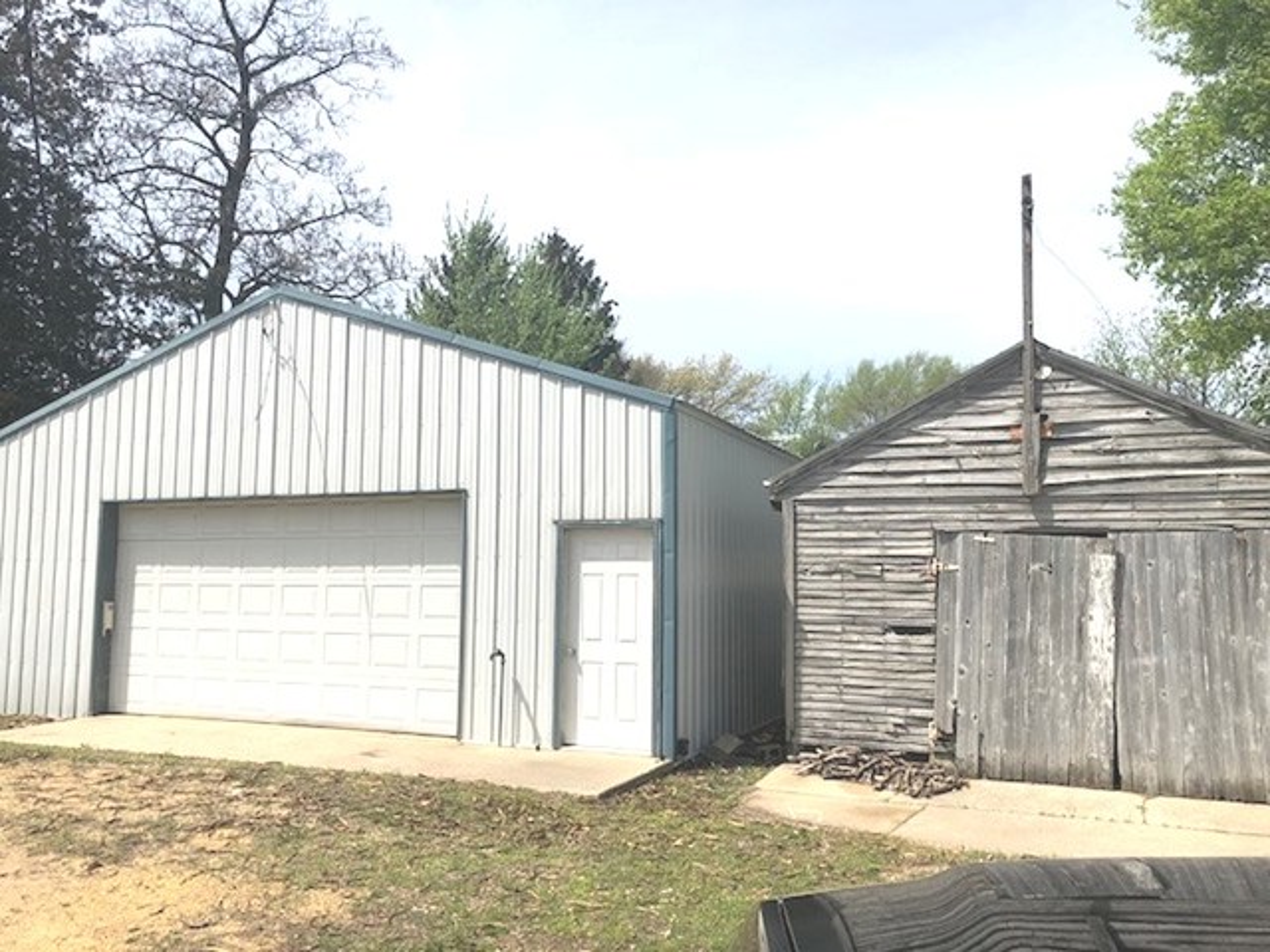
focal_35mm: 28
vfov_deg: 49.7
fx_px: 1027
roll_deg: +0.1
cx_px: 635
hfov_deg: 63.4
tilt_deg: +4.6
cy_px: 476
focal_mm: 3.99
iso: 25
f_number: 1.8
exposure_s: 1/3436
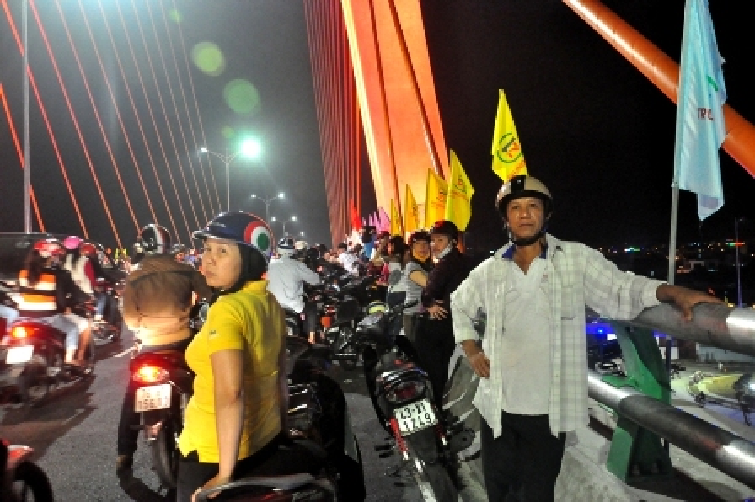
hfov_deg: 67.4
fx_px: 566
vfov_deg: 47.9
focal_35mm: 27
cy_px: 251
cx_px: 378
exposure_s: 1/25
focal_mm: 18
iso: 3200
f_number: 4
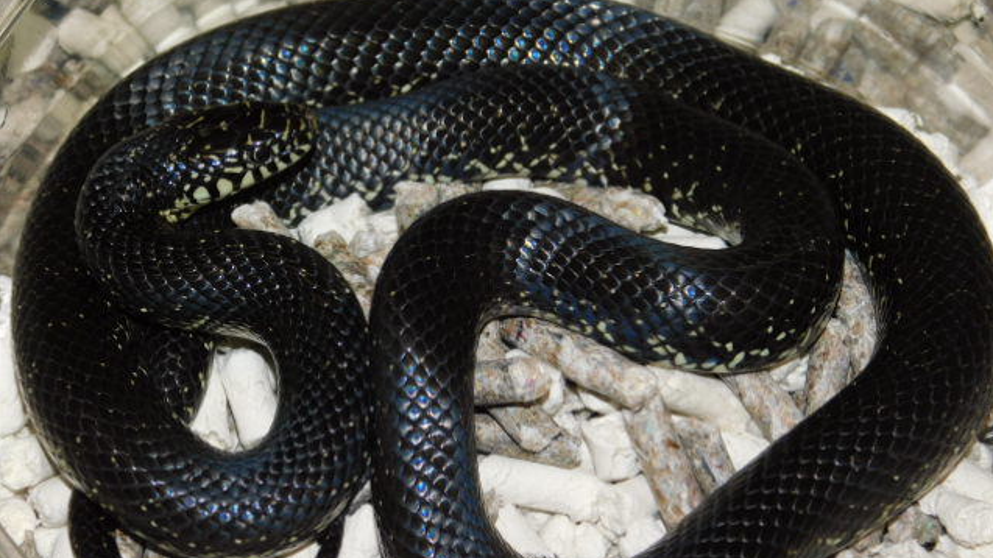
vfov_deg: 7.5
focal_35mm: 162
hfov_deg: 13.3
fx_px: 4265
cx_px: 497
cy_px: 279
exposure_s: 1/60
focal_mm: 26.3
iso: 200
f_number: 5.1
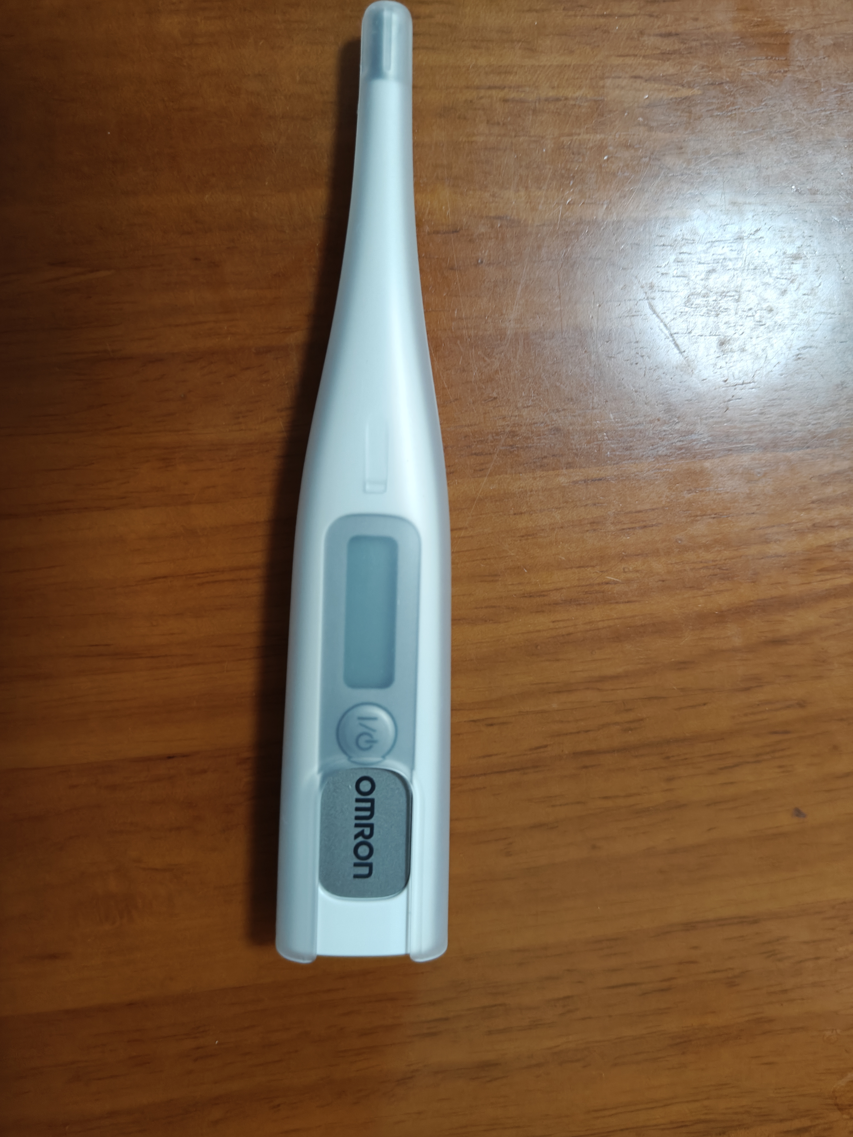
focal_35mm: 24
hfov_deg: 56.8
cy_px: 568
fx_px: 789
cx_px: 426
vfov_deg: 71.6
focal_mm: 5.59
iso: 320
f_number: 1.8
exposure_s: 1/54
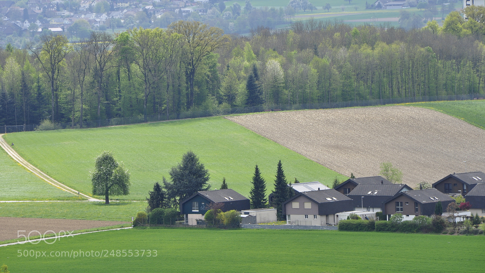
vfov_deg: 4.5
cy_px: 115
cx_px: 242
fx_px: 3446
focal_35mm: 268
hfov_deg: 8.0
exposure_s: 1/250
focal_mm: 170
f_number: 10
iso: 200
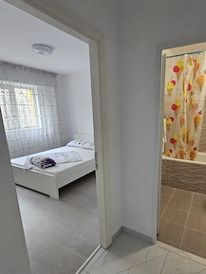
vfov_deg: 87.5
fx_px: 143
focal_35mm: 18
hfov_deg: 70.9
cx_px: 123
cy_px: 150
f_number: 2.2
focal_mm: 2.2
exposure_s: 1/70.9
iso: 320
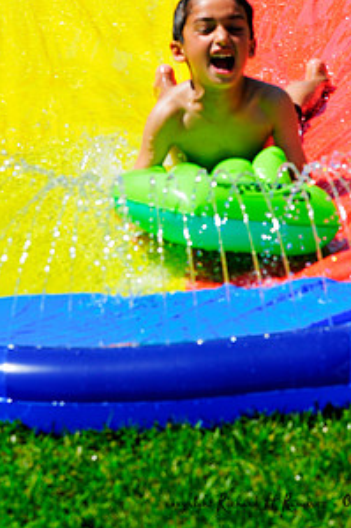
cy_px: 152
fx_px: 2313
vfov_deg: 13.0
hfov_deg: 8.7
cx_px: 214
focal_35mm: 158
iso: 200
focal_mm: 70
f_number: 6.3
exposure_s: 1/640
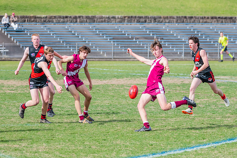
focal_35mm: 309
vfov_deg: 4.5
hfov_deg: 6.7
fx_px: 2034
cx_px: 142
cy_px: 94
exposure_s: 1/1600
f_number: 6.3
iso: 800
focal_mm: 200
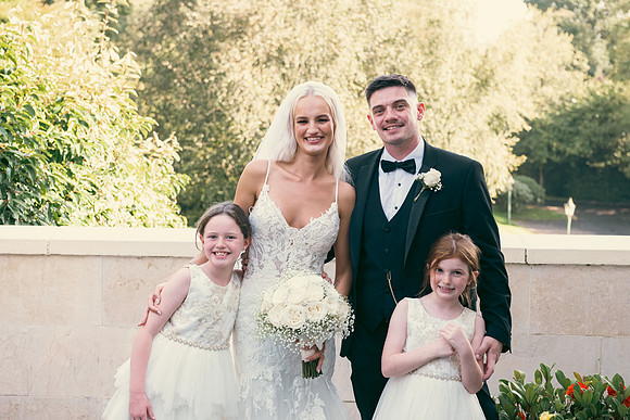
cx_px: 315
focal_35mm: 70
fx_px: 1225
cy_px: 210
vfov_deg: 19.5
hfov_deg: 28.8
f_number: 6.3
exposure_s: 1/160
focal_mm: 70
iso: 320
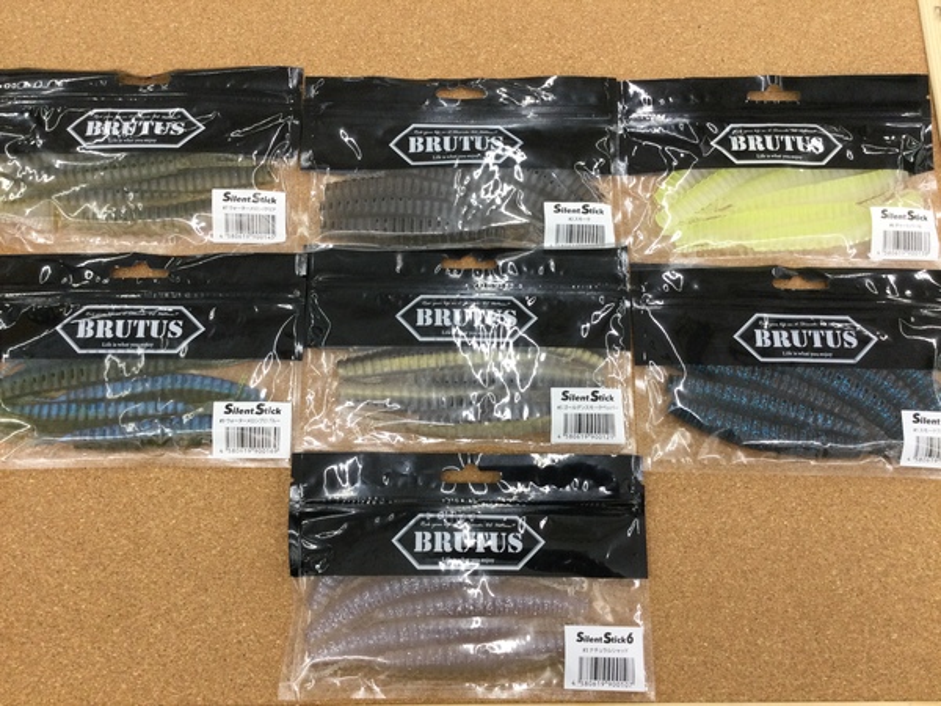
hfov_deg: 58.4
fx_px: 843
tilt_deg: -74.8
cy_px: 353
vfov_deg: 45.4
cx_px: 470
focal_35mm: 31
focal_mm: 3.3
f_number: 2.4
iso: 40
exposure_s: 1/30
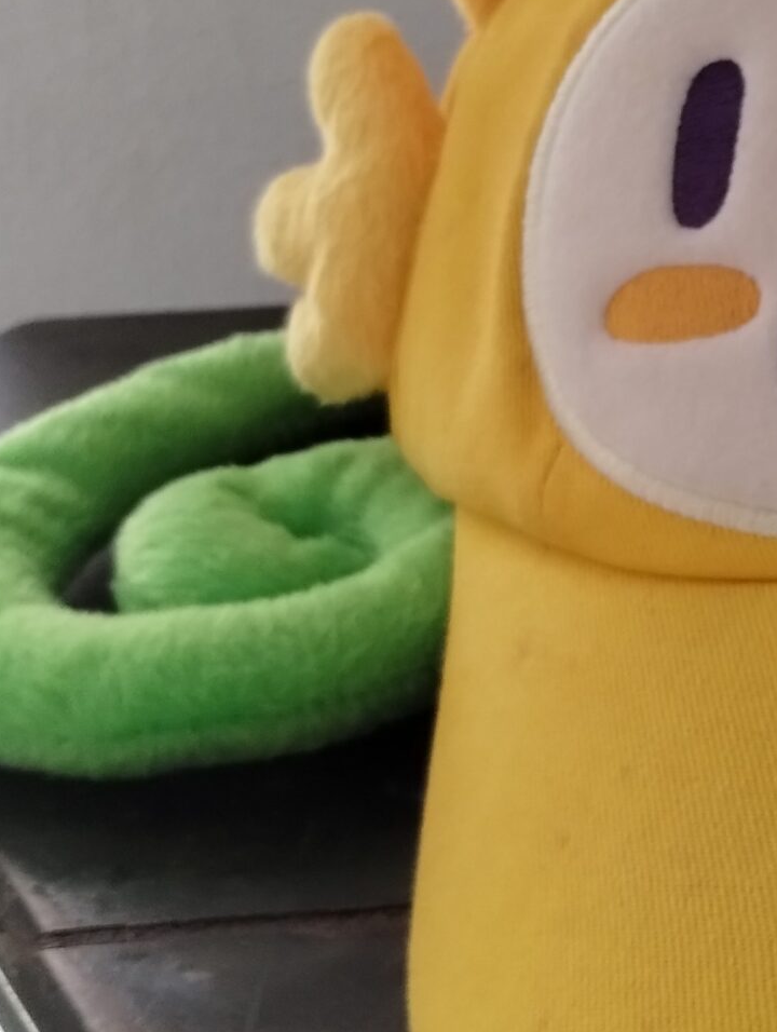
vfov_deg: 25.8
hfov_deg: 18.9
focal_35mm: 75
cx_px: 860
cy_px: 359
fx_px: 2239
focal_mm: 4.27
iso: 744
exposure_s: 1/30
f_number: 1.8
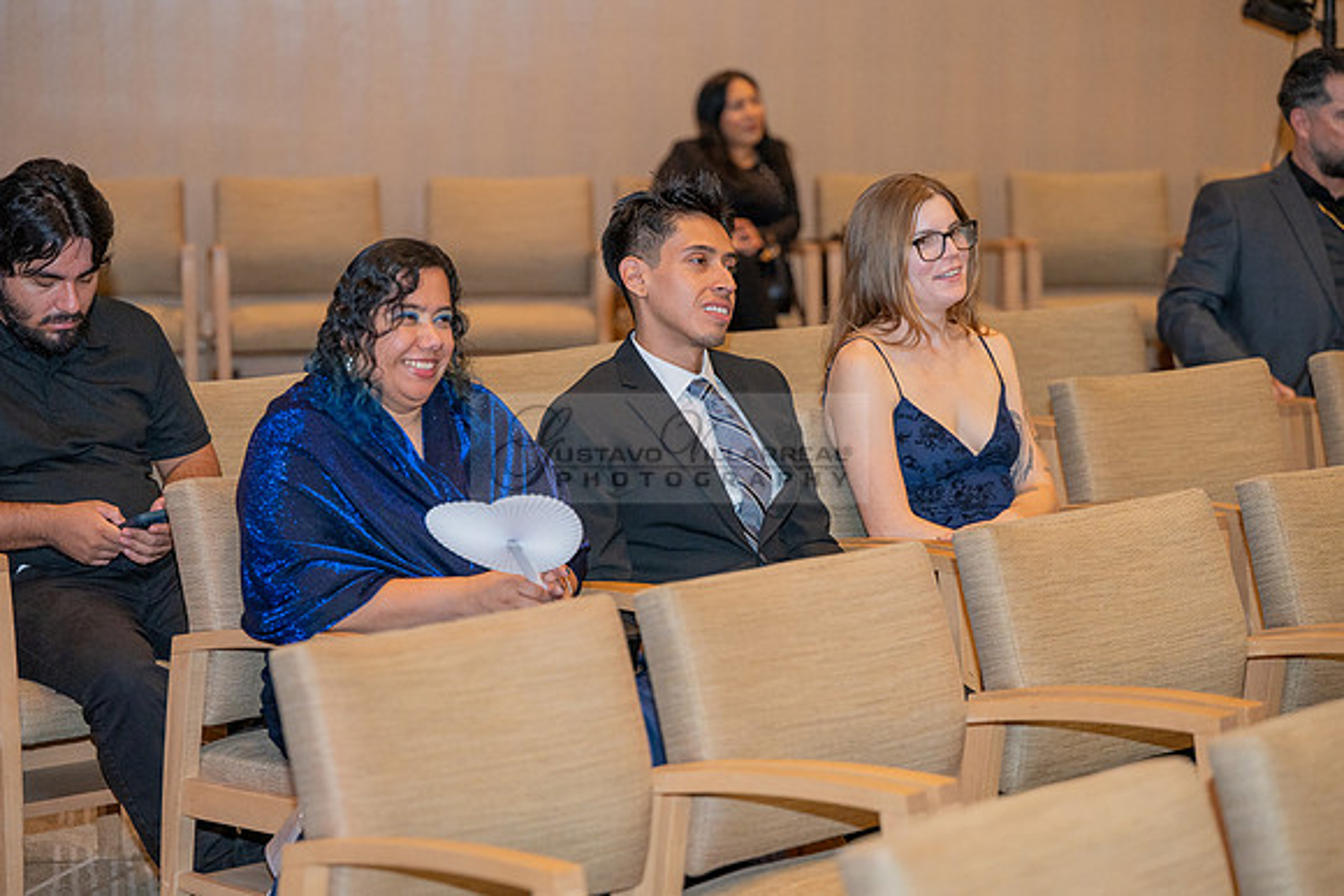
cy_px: 448
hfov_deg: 20.0
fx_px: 3809
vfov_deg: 13.4
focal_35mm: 102
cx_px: 672
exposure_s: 1/160
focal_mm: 102
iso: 1250
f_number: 3.2
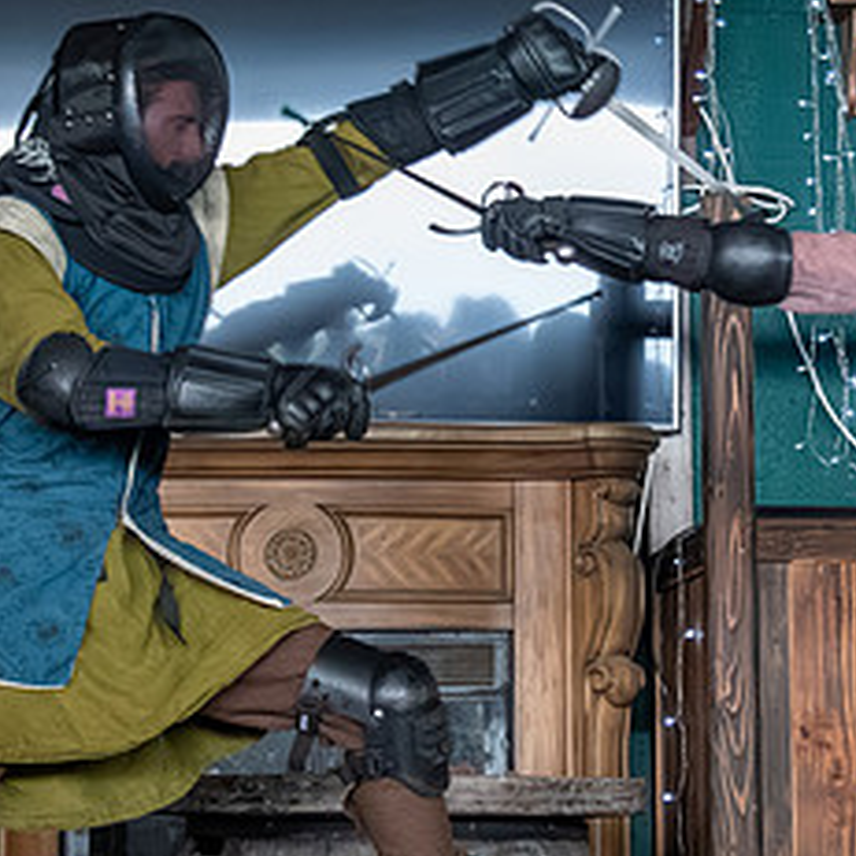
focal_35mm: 141
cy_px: 294
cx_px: 582
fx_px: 3945
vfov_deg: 12.4
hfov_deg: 12.4
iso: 8000
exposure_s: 1/320
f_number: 5.6
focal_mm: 38
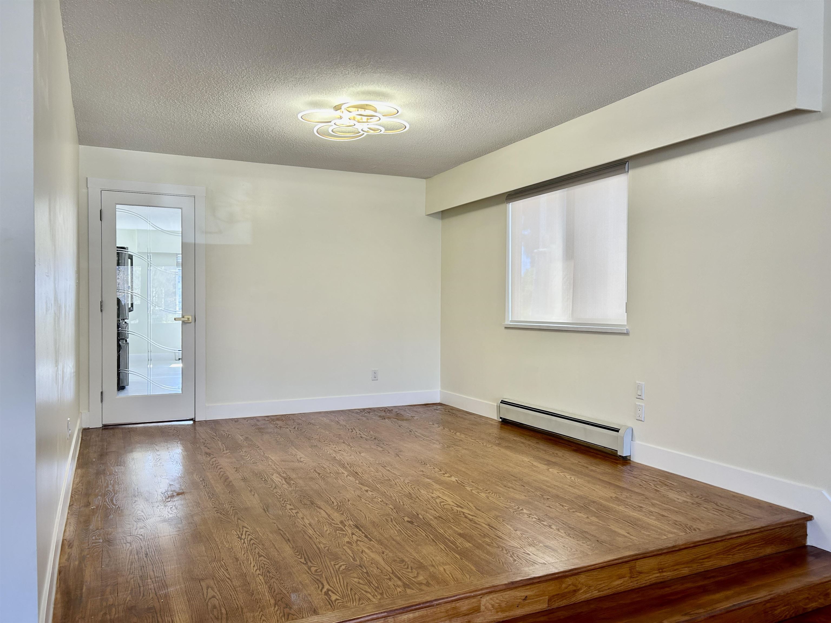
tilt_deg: -1.4
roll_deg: +0.3
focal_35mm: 26
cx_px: 416
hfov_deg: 67.3
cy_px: 312
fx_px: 624
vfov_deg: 53.1
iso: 32
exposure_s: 1/120
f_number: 1.5
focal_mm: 5.7
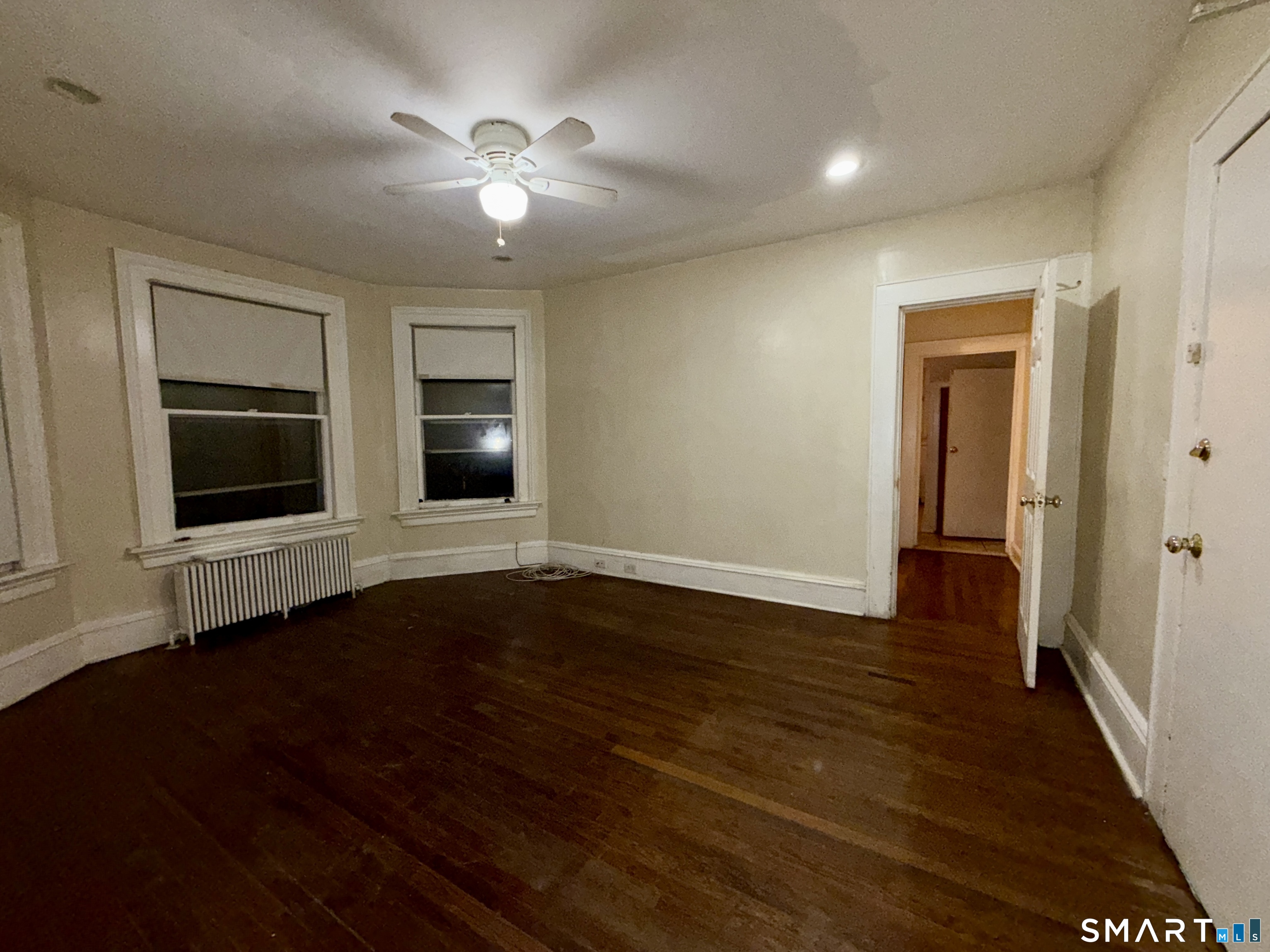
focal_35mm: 14
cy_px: 476
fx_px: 514
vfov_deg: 85.7
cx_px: 635
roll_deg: +1.6
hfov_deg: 102.1
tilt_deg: -5.0
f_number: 2.2
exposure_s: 1/60
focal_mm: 2.22
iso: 160
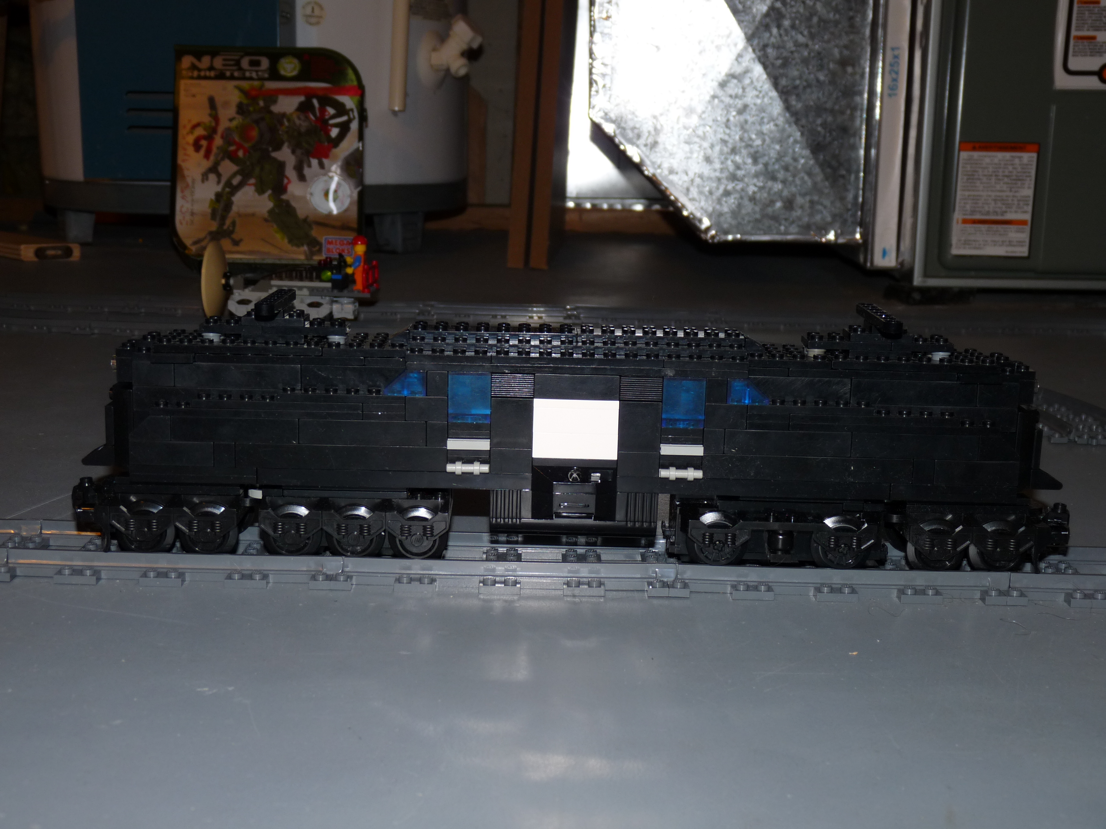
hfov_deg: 39.7
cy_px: 414
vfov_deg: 30.3
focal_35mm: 48
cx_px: 553
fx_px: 1534
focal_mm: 8.5
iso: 100
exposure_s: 1/30
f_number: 3.2
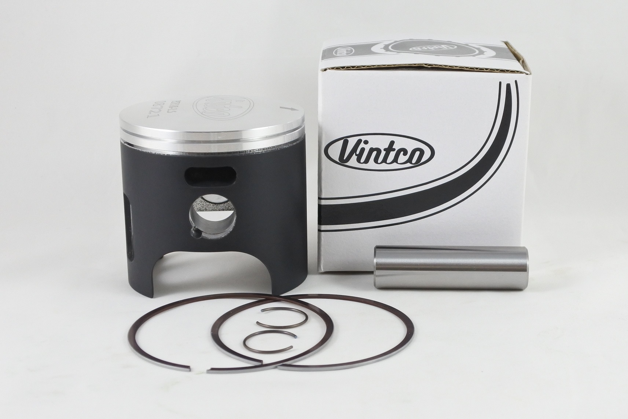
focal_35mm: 42
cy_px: 210
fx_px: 733
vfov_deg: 31.9
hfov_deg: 46.4
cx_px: 314
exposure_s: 1/125
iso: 500
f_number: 4.2
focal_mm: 15.7
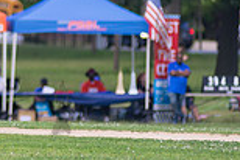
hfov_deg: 2.7
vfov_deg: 1.8
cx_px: -140
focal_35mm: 753
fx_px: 5025
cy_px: 32
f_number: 2.8
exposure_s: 1/800
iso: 200
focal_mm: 200
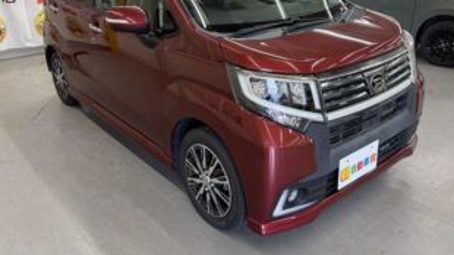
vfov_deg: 36.2
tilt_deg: -17.2
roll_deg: +2.4
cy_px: 80
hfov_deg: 61.0
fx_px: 385
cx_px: 226
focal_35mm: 32
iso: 80
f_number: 1.6
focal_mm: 5.96
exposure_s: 1/50
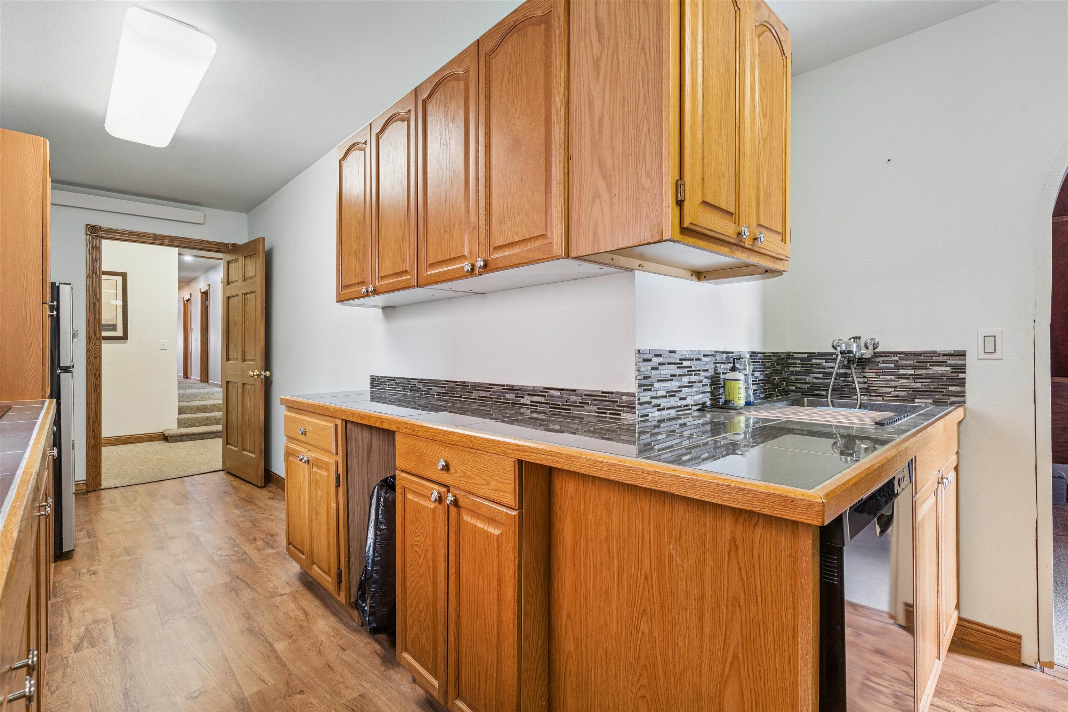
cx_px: 534
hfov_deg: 96.7
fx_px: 475
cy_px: 356
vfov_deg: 73.7
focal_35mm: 16
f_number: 9
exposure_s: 1/5
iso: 400
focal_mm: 16
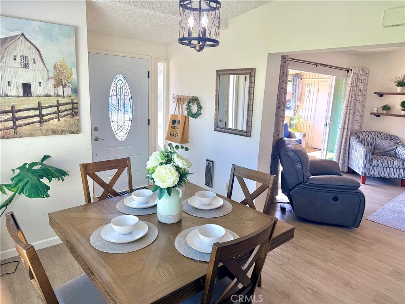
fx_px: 281
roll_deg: -3.0
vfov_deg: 56.8
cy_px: 152
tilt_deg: -10.5
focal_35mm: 24
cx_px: 202
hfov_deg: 71.6
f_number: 1.78
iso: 100
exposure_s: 1/194
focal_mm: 6.76
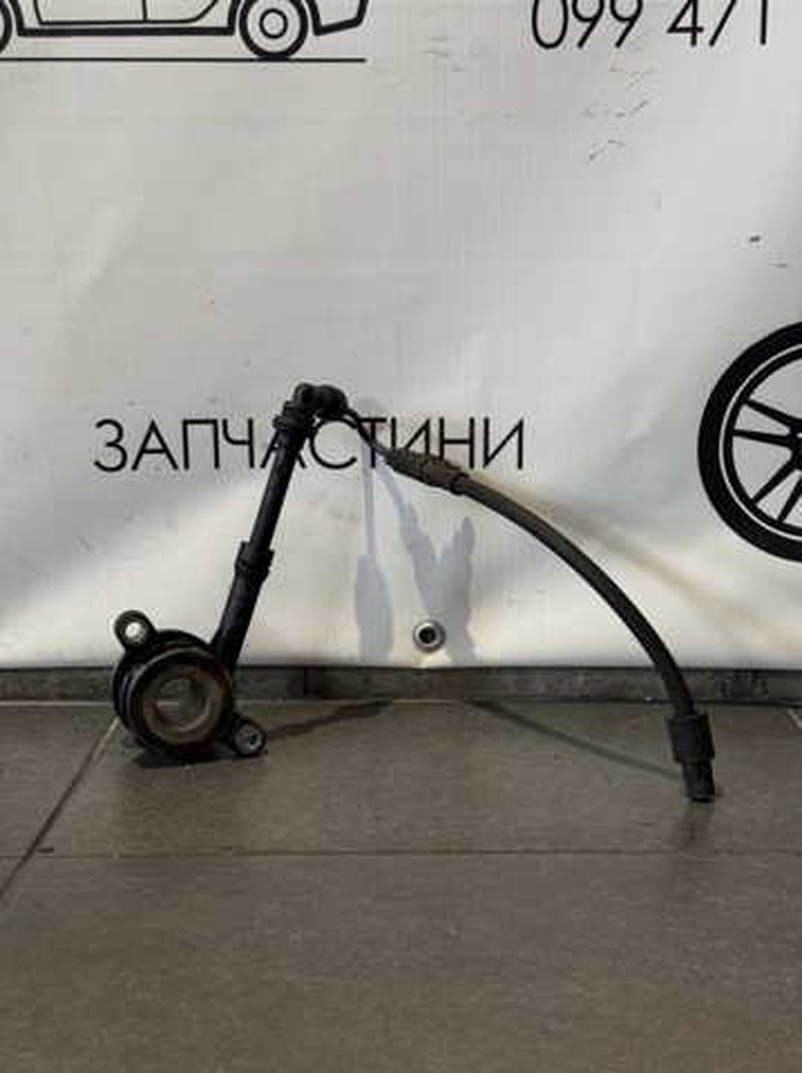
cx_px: 401
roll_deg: +0.4
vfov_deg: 39.7
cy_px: 536
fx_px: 1485
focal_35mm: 48
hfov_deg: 30.2
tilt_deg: -11.4
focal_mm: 6.76
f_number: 1.78
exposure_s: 1/50
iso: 64
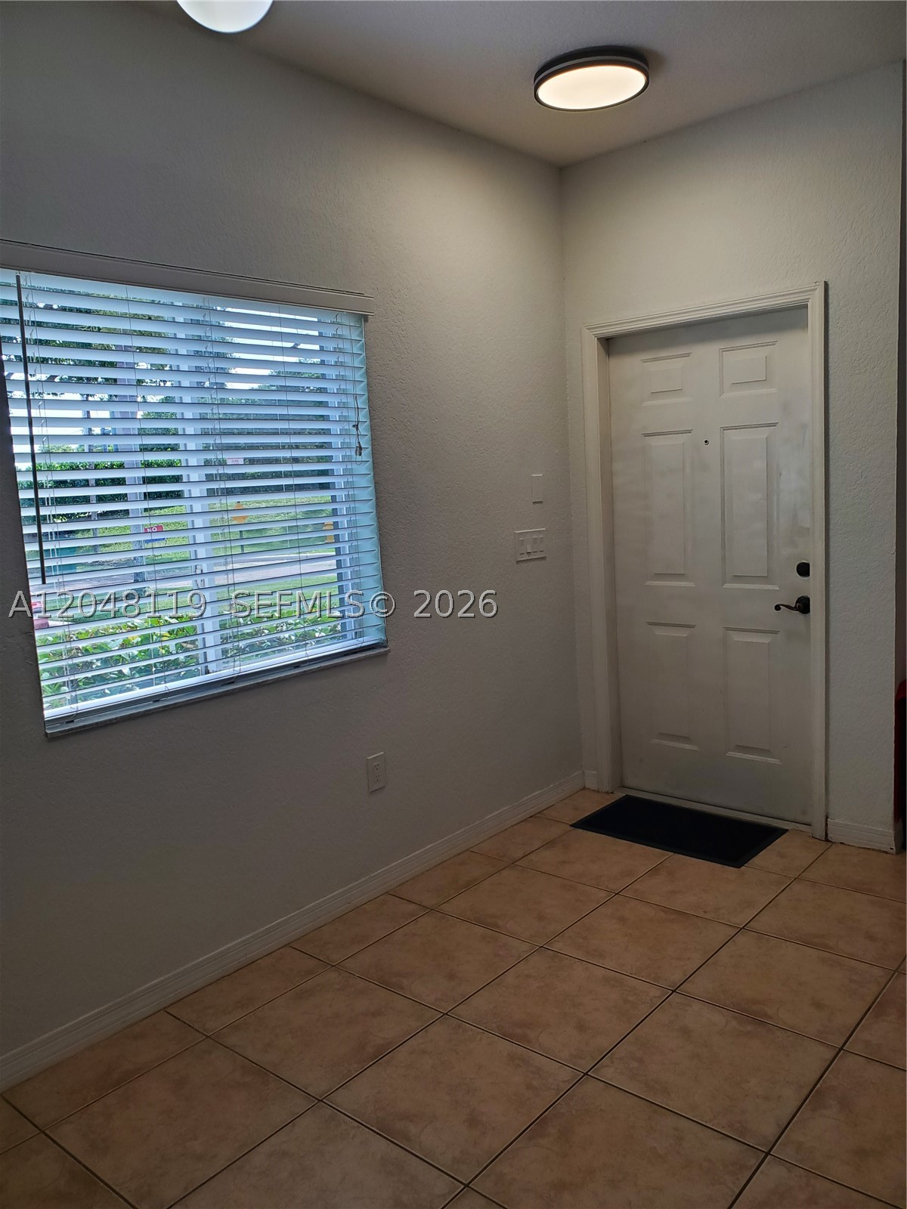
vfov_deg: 67.3
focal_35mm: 26
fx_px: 908
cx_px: 454
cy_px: 604
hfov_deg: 53.1
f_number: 2.4
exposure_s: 1/120
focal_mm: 4.3
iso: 80
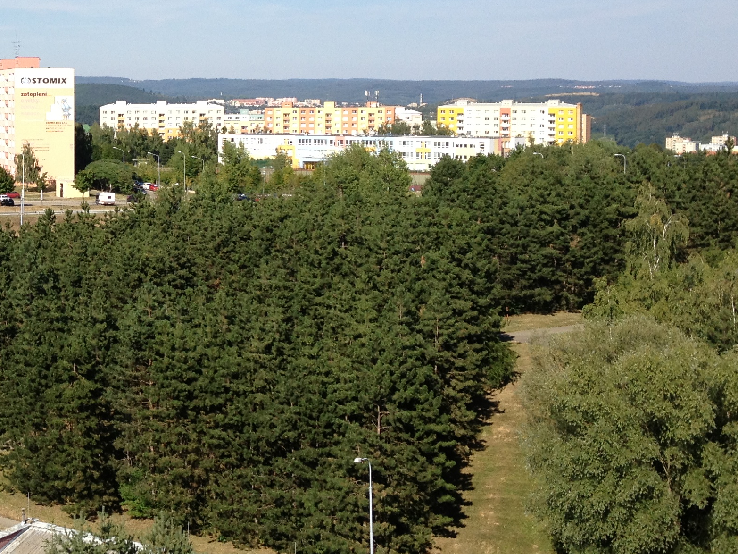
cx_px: 58
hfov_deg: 25.7
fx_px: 1556
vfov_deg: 20.0
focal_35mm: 73
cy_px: 153
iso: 50
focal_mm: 4.28
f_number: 2.4
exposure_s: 1/1534
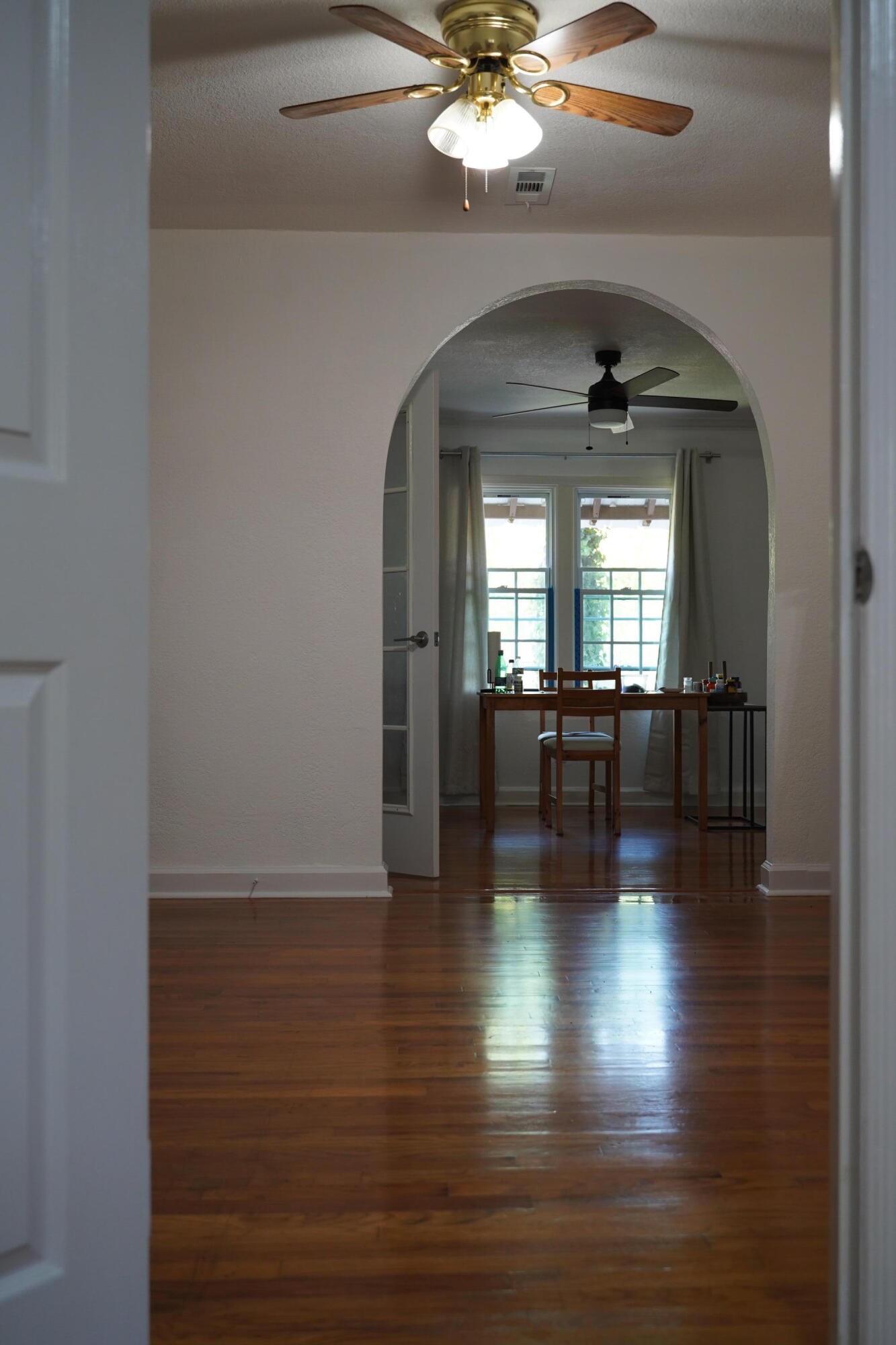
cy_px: 672
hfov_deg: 35.9
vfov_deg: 51.9
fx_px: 1381
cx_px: 448
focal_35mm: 37
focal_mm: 37
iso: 1600
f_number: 4
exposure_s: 1/160
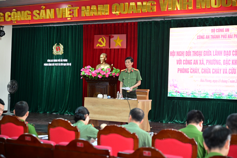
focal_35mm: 63
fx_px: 415
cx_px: 118
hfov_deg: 31.9
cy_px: 79
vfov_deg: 21.6
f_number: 4
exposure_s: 1/160
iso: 3200
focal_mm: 63
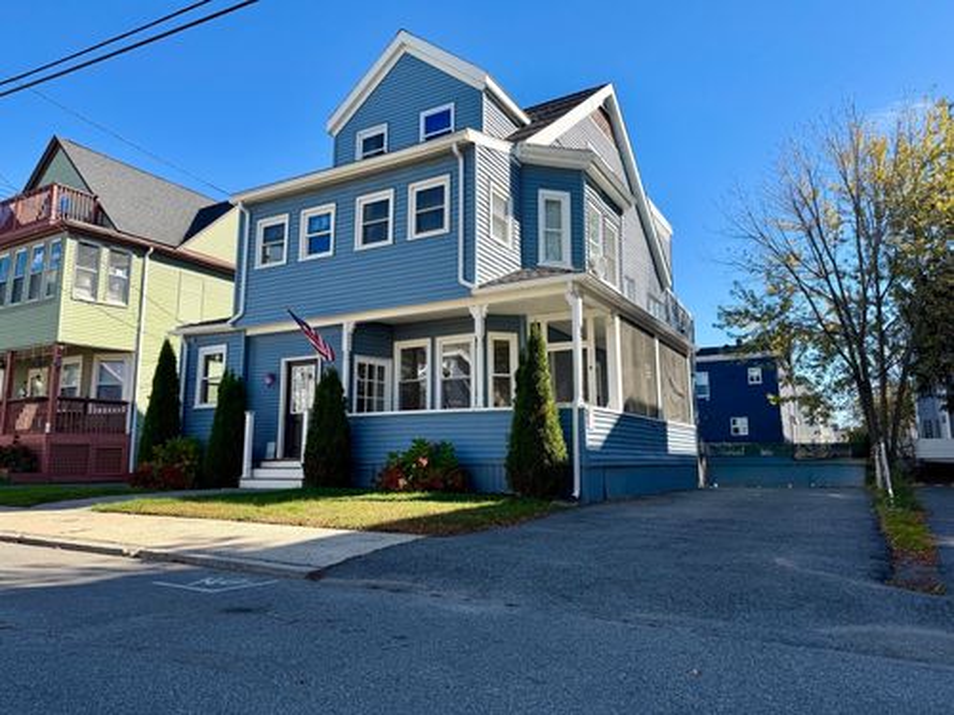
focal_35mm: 24
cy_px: 358
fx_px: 661
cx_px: 477
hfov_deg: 71.6
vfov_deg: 56.8
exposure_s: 1/2370
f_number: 1.78
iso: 80
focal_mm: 6.76
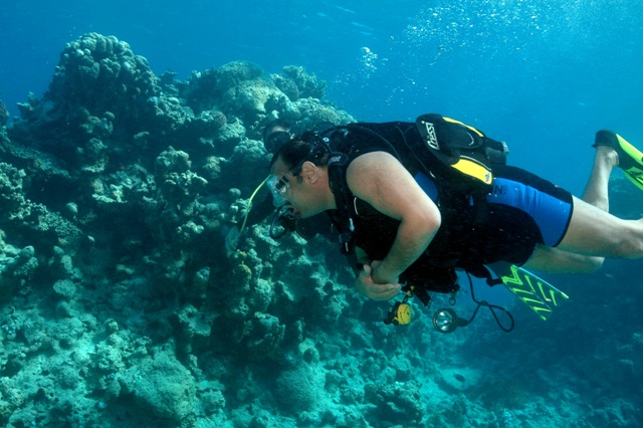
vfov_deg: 43.6
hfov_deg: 62.0
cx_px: 322
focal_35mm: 30
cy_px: 214
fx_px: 536
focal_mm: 20
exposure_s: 1/125
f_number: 8
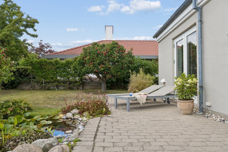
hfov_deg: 64.6
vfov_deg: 45.7
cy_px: 76
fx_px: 180
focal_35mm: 28
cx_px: 114
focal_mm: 19
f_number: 8
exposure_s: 1/400
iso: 250
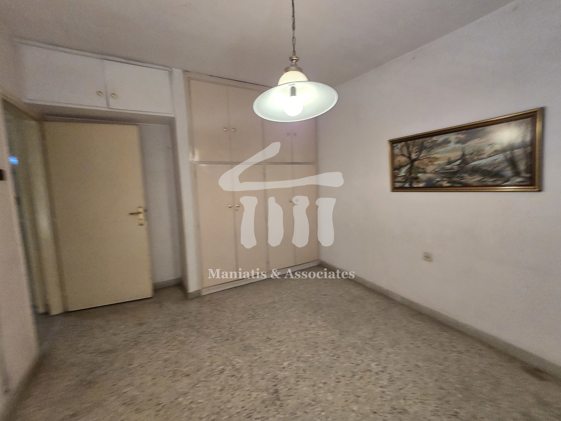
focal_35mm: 13
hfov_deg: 106.2
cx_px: 280
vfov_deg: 89.9
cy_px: 210
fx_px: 211
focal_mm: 2.2
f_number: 2.2
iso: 320
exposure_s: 1/50
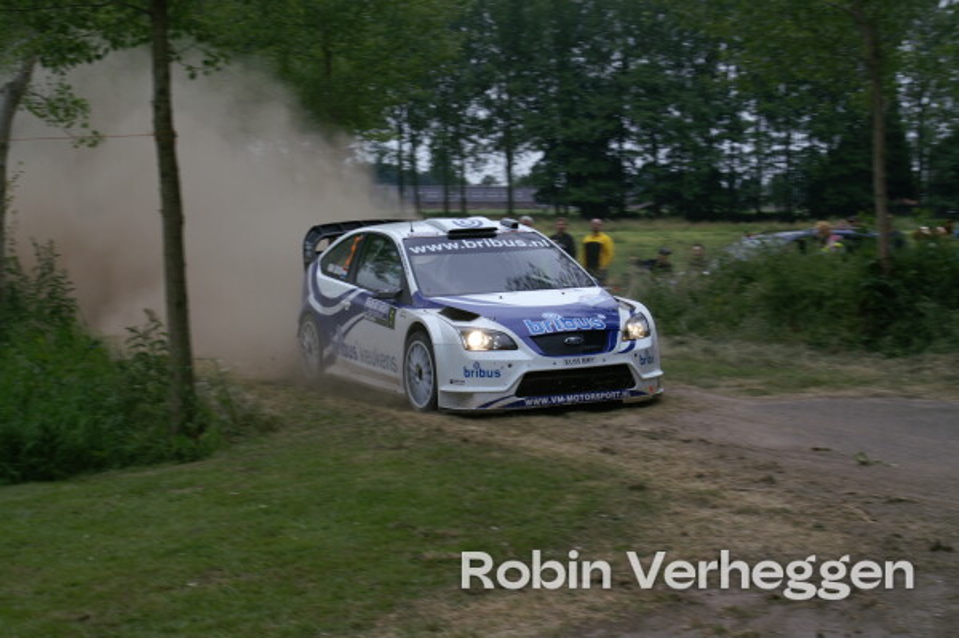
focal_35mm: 75
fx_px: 1996
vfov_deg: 18.2
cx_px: 480
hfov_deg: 27.0
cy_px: 319
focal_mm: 50
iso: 100
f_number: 8
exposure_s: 1/125
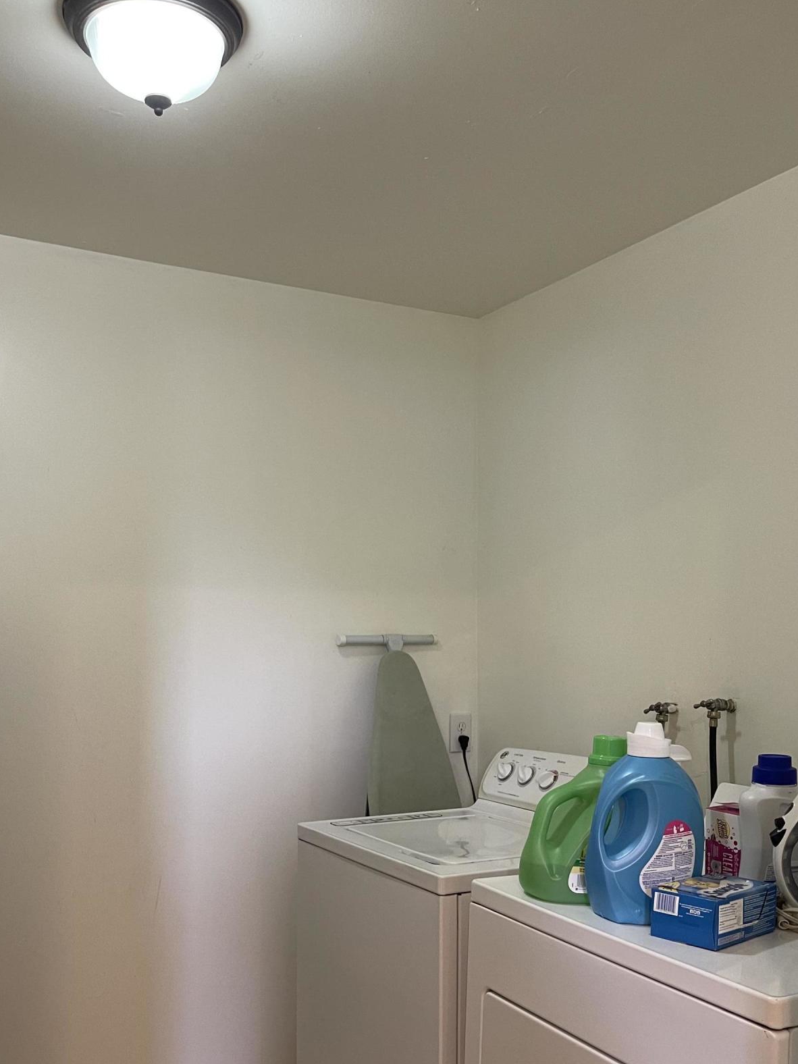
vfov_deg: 54.9
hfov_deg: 42.9
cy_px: 649
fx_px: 1014
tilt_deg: +0.6
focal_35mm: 33
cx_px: 426
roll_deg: -0.7
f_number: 1.6
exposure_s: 1/60
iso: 200
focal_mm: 5.1
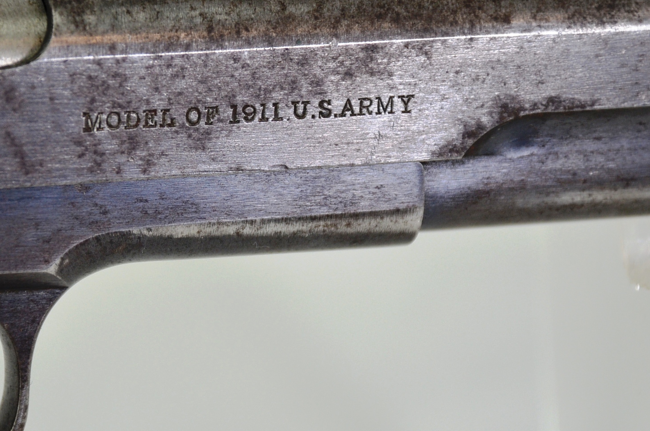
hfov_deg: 6.0
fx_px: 6178
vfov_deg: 4.0
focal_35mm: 343
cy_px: 189
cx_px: 212
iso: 500
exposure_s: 1/250
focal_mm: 135
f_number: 5.6
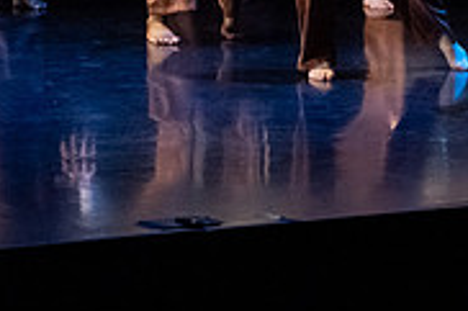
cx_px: 307
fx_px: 2896
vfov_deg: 6.1
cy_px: -175
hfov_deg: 9.2
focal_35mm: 223
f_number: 3.5
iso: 4000
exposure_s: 1/400
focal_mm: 66
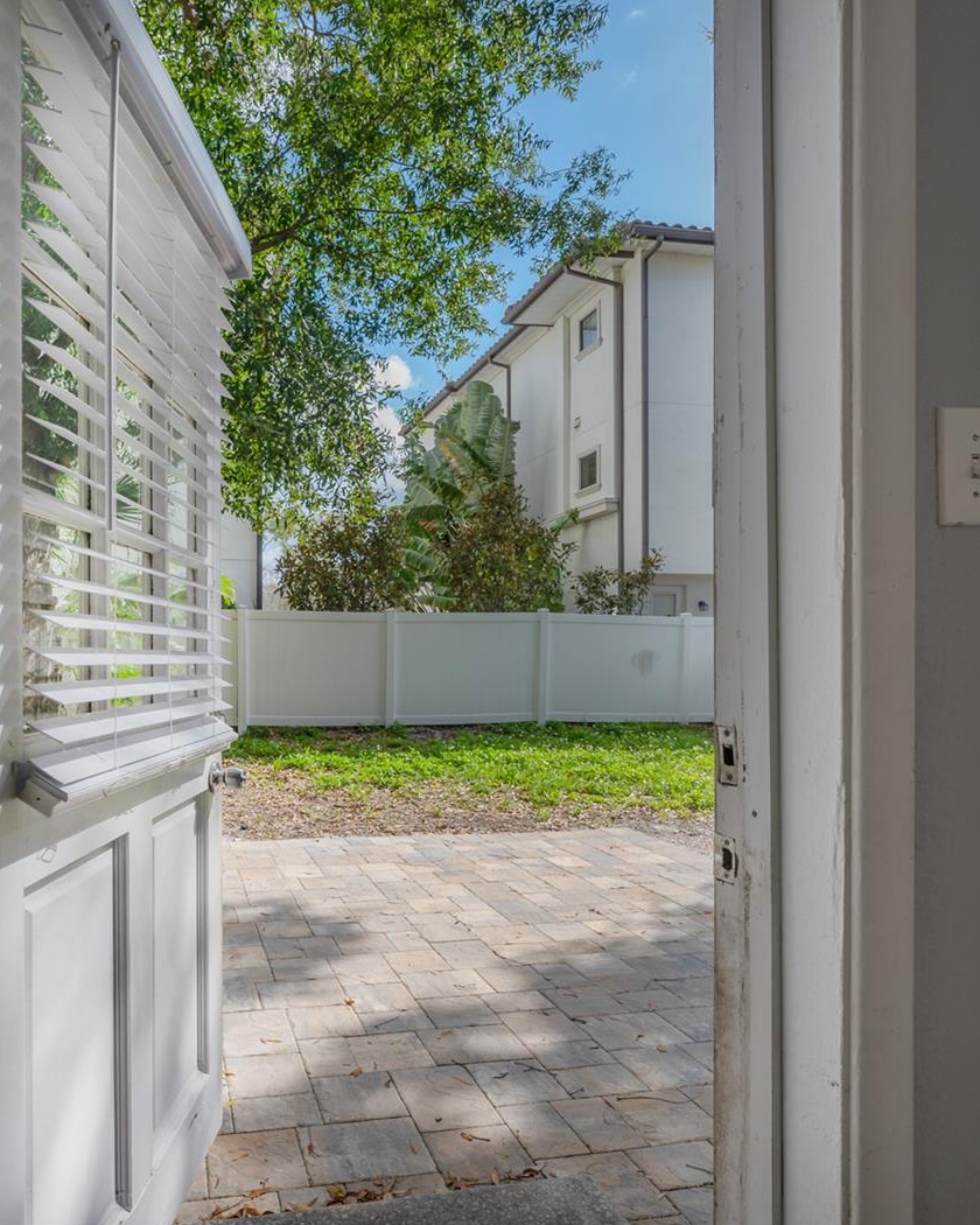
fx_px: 725
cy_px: 610
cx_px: 350
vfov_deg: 80.4
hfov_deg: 66.8
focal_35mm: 20
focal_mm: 14
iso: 320
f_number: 9
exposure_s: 1/400
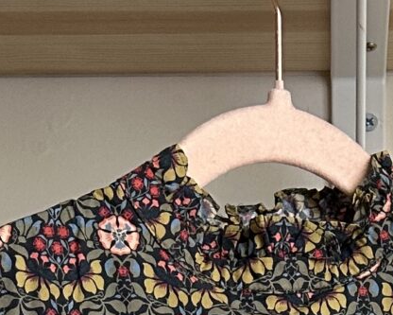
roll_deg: +0.1
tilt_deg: +1.5
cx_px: 316
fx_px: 1815
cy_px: 802
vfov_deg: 8.8
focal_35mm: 156
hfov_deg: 12.3
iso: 125
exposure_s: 1/71
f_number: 1.5
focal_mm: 5.7
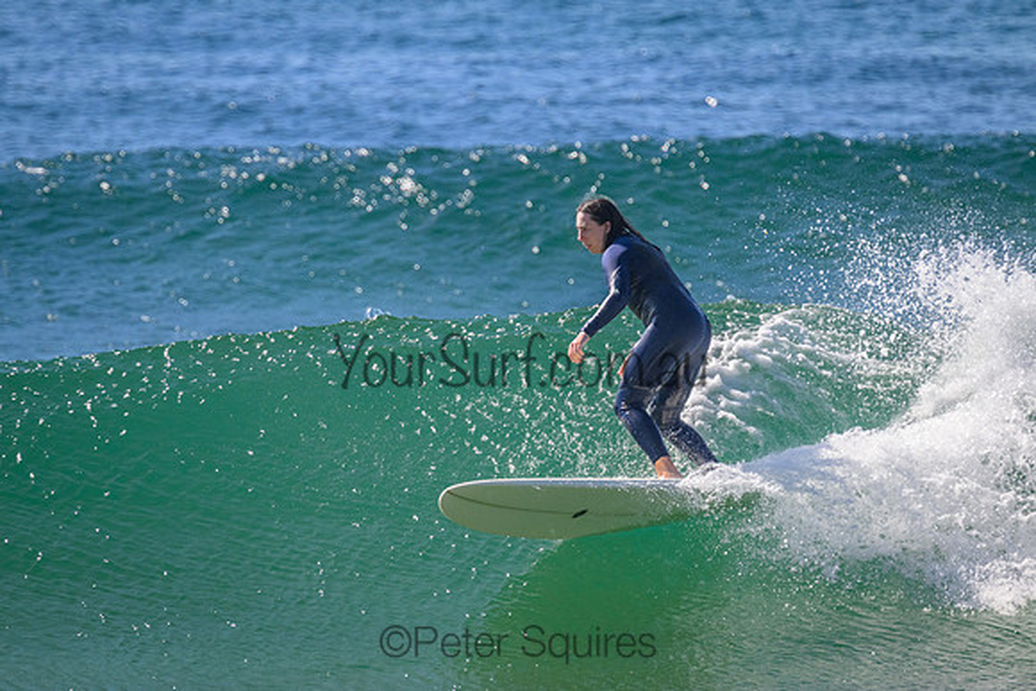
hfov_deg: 2.6
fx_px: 23027
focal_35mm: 800
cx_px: 518
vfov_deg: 1.7
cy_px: 346
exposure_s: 1/2000
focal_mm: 800
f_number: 11
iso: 1800
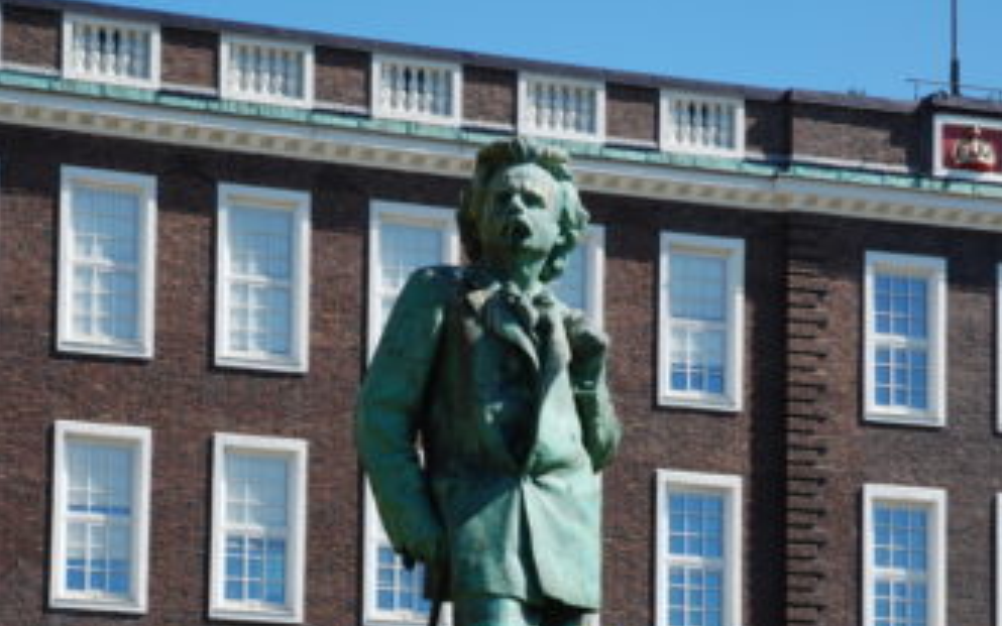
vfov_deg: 11.6
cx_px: 501
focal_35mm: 111
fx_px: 3032
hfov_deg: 18.8
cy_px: 702
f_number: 7.1
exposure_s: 1/200
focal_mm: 48
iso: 100
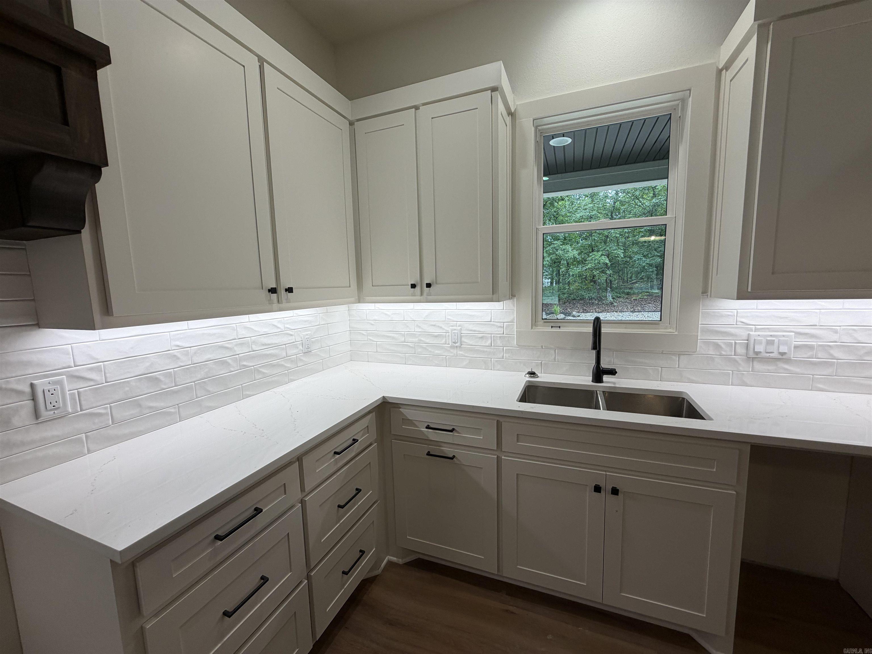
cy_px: 327
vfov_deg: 85.7
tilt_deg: -7.3
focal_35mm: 14
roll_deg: +2.1
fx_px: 353
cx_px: 436
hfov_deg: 102.1
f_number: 2.2
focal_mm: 2.22
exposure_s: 1/120
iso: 64
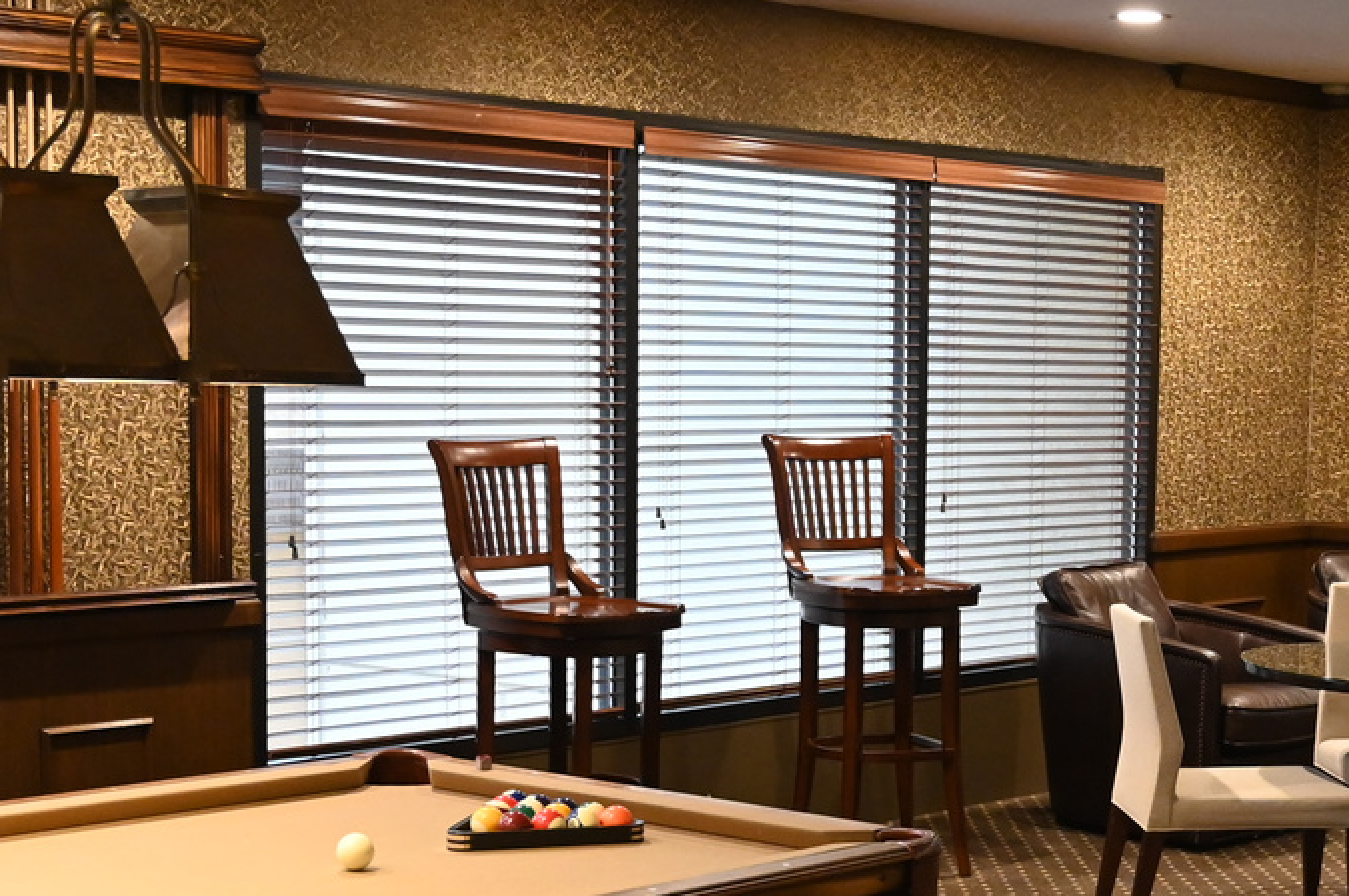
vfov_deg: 17.4
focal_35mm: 78
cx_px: 973
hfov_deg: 25.9
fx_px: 2902
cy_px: 693
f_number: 4
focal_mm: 25.5
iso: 3200
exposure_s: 1/80
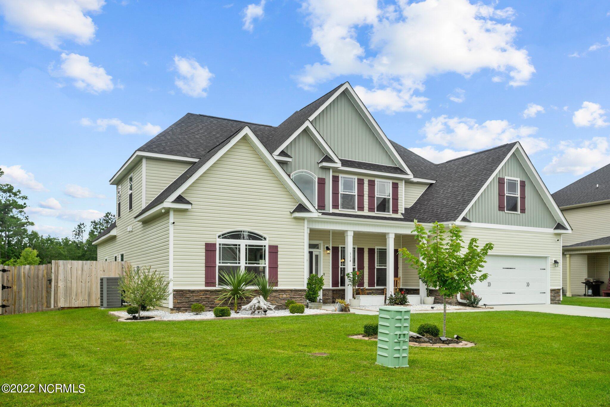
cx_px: 305
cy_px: 204
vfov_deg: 45.0
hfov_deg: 63.7
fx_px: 491
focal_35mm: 29
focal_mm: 29
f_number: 8
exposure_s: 1/400
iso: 125
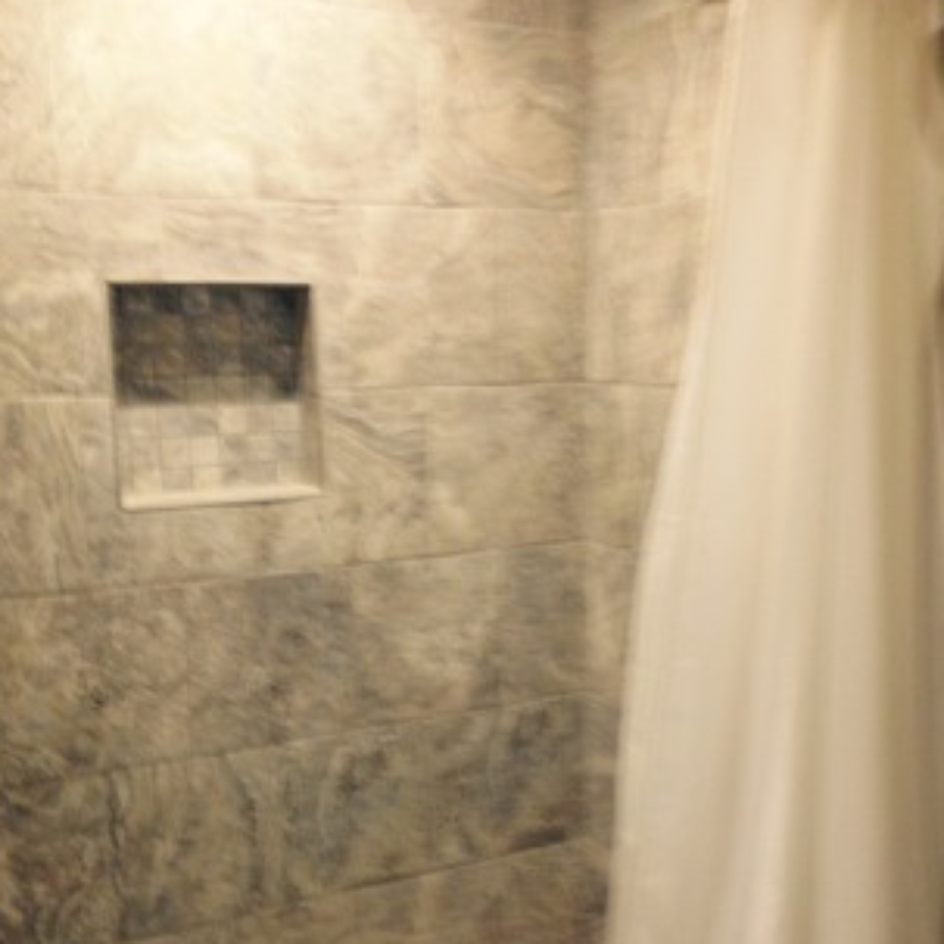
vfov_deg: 34.4
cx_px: 474
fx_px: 1512
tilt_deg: -10.6
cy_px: 608
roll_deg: -1.6
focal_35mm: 49
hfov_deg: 34.7
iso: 80
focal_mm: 4.28
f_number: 2.4
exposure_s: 1/20
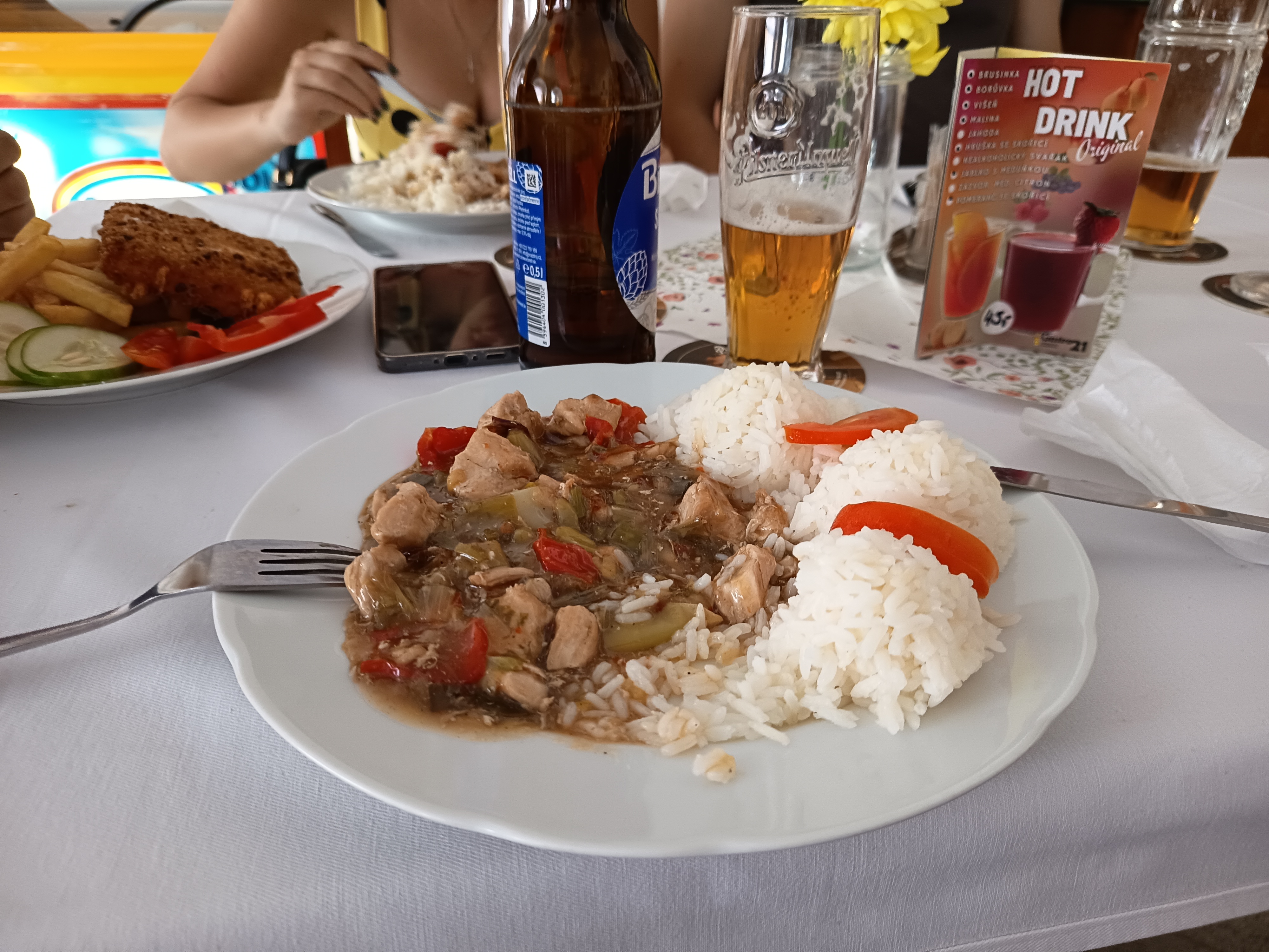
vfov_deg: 56.8
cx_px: 634
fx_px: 880
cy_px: 476
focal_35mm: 24
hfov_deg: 71.6
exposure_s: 1/20
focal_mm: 5.27
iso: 1282
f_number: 1.7
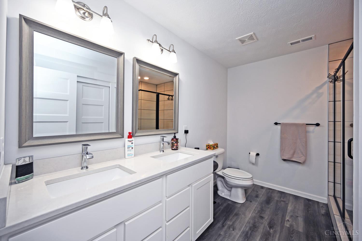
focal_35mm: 14
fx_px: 141
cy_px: 120
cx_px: 181
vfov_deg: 81.2
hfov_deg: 104.3
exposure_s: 1/80
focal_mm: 14
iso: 200
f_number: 4.5
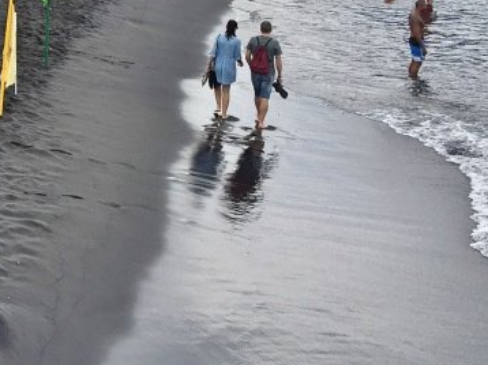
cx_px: -138
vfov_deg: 17.5
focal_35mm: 81
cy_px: -47
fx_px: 1141
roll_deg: -0.4
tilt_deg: -4.6
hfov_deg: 21.9
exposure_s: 1/1980
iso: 32
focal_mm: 4.15
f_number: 2.2
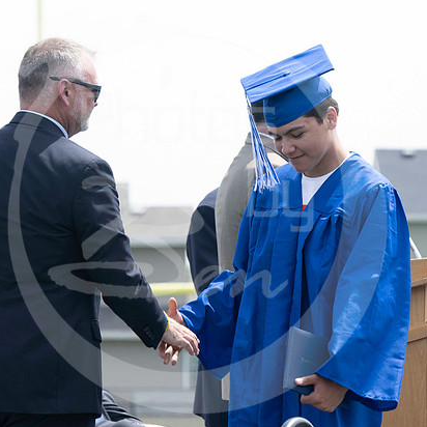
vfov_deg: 5.0
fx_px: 4857
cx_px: 193
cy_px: 146
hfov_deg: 5.0
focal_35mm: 348
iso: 200
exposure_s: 1/250
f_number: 7.1
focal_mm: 170
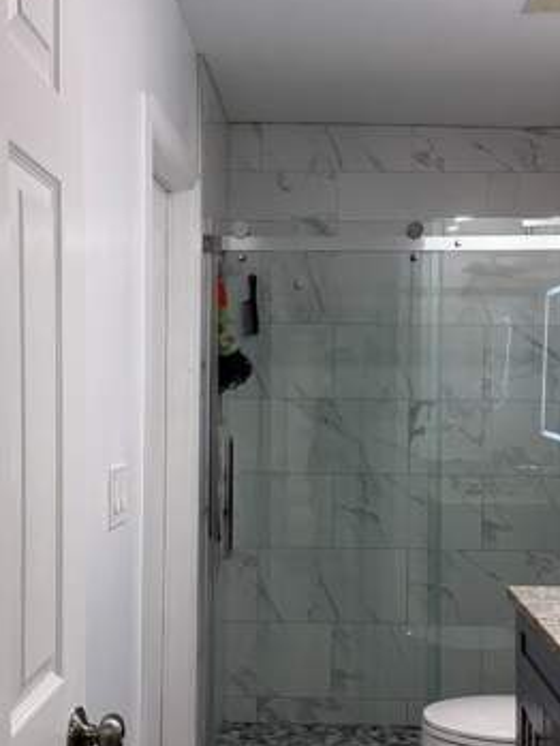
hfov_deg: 32.8
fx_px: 948
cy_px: 413
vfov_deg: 42.9
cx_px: 325
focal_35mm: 44
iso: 160
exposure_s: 1/120
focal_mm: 6.76
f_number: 1.78
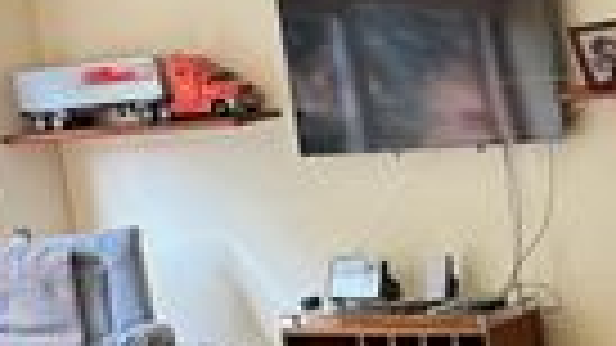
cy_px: 270
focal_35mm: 74
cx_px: 753
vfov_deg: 16.2
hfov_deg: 25.5
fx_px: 1208
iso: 320
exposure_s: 1/99
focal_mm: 2.22
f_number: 2.2
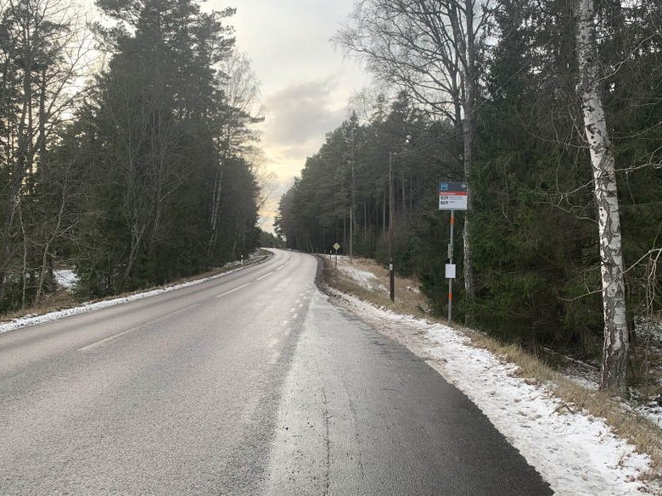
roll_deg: +0.6
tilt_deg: +0.0
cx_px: 347
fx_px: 612
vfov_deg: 44.2
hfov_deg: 56.8
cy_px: 257
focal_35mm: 32
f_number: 1.8
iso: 32
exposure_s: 1/121
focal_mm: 4.25
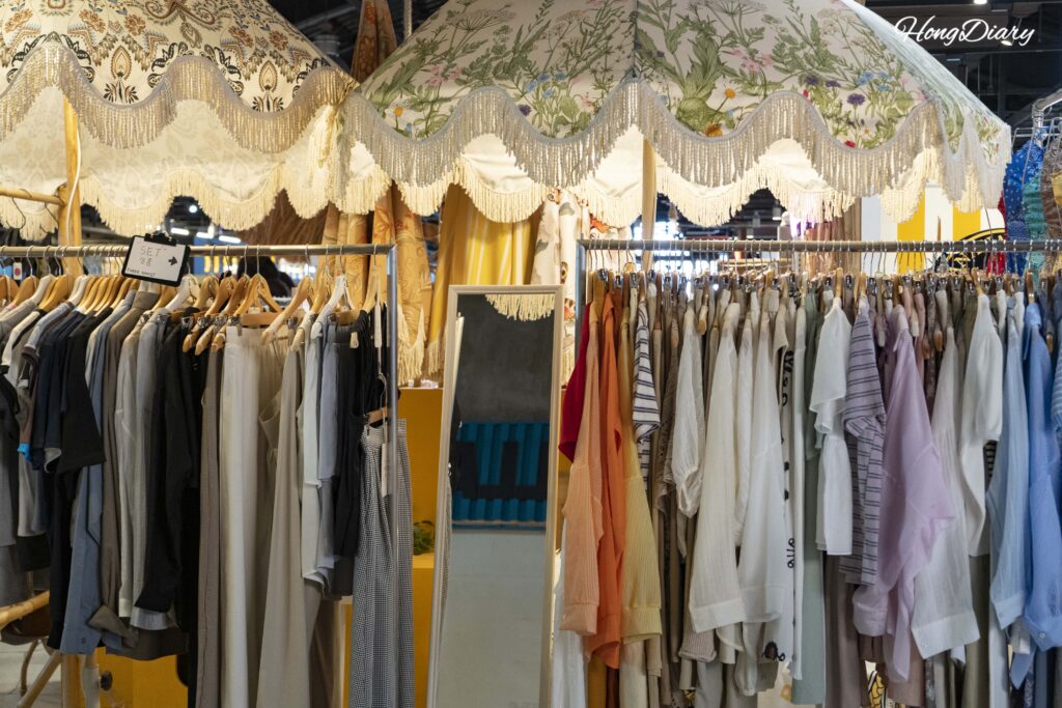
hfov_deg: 39.6
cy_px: 354
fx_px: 1475
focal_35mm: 50
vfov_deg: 27.0
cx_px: 531
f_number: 5.6
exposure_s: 1/160
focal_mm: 50
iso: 3200
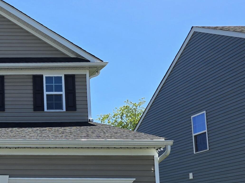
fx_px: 474
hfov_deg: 24.8
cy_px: 144
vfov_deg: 21.7
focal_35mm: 67
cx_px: -81
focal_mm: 6.3
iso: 12
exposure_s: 1/625
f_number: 1.7
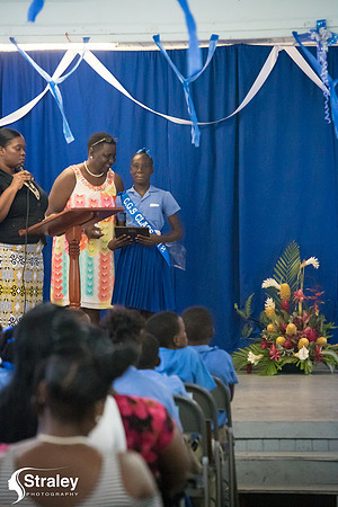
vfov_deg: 11.4
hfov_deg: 7.6
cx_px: 169
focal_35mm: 180
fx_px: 2535
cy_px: 254
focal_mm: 180
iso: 25600
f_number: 6.3
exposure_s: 1/200
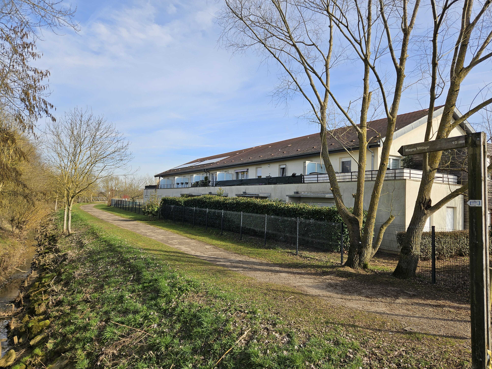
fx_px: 327
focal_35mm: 23
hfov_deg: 73.9
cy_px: 184
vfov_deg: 58.9
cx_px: 246
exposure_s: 1/1300
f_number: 1.8
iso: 25
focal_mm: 5.4
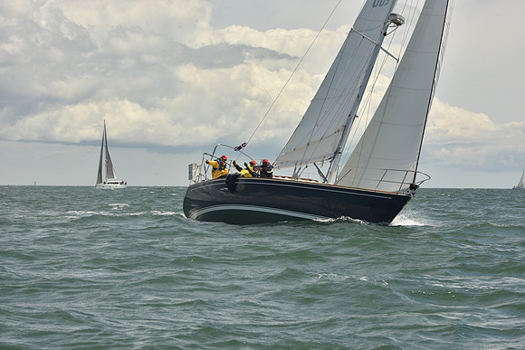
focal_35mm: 122
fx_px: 1779
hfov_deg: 16.8
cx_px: 262
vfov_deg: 11.2
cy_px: 175
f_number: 13
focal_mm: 122
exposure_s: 1/800
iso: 320
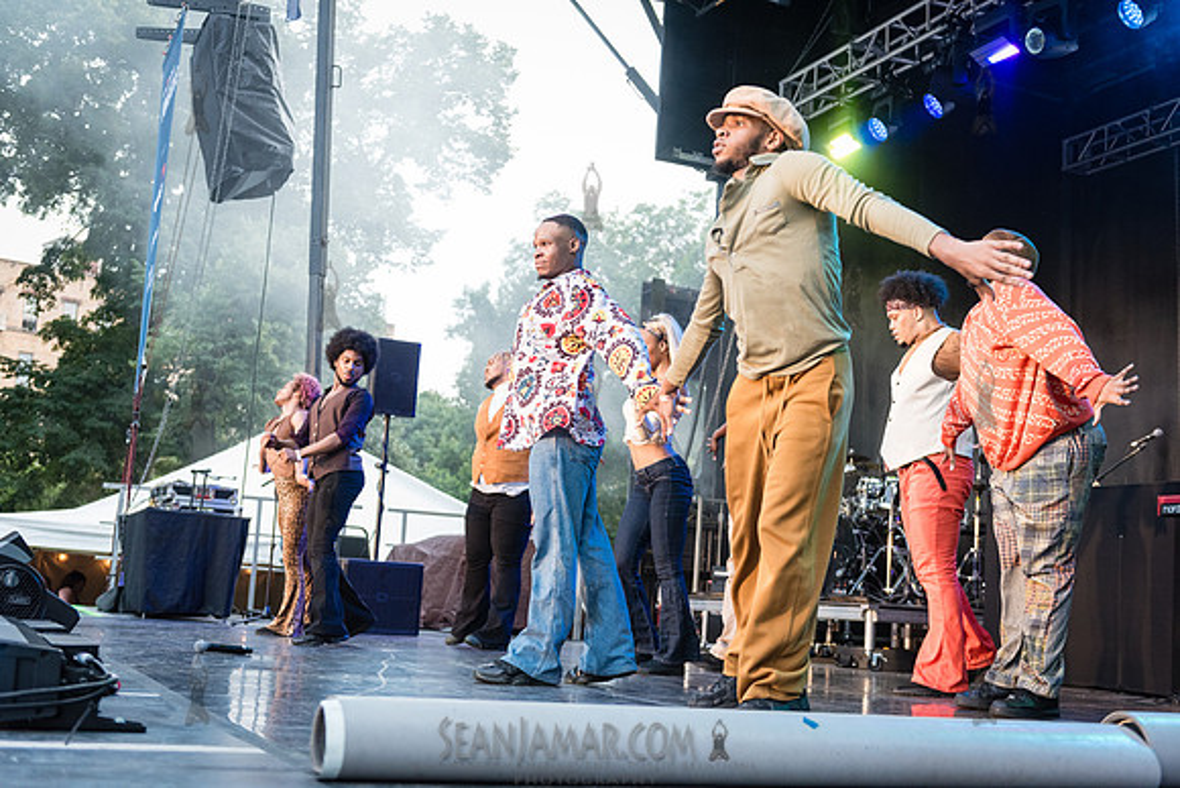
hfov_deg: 43.6
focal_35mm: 45
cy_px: 394
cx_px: 590
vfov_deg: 29.9
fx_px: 1475
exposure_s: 1/800
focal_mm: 45
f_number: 3.2
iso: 2000
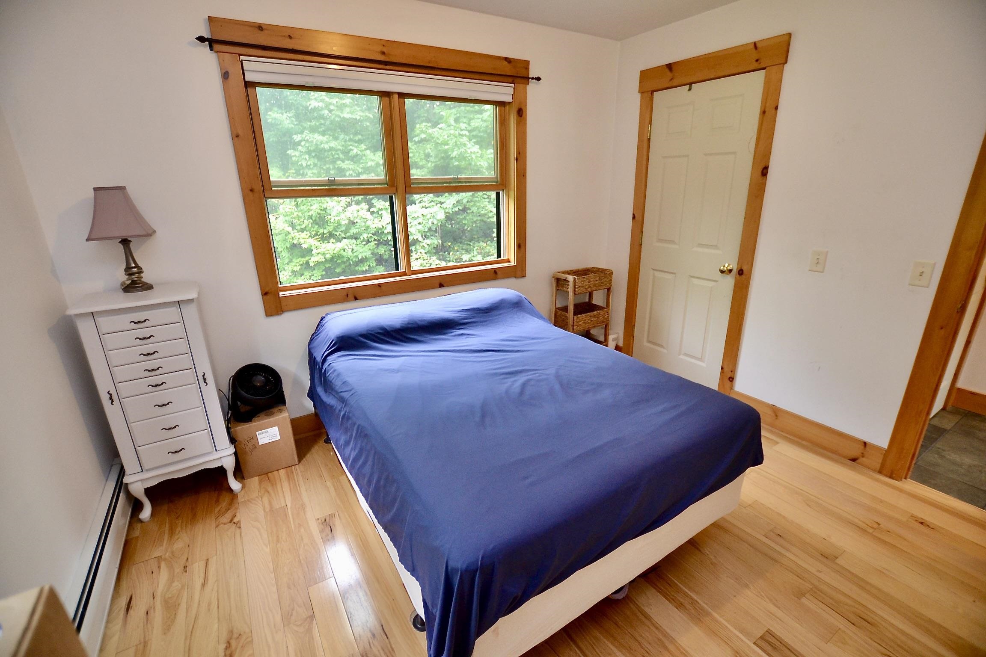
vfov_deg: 77.3
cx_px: 493
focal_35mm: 15
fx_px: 411
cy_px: 328
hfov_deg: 100.4
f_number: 3.5
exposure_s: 1/60
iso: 1100
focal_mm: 10
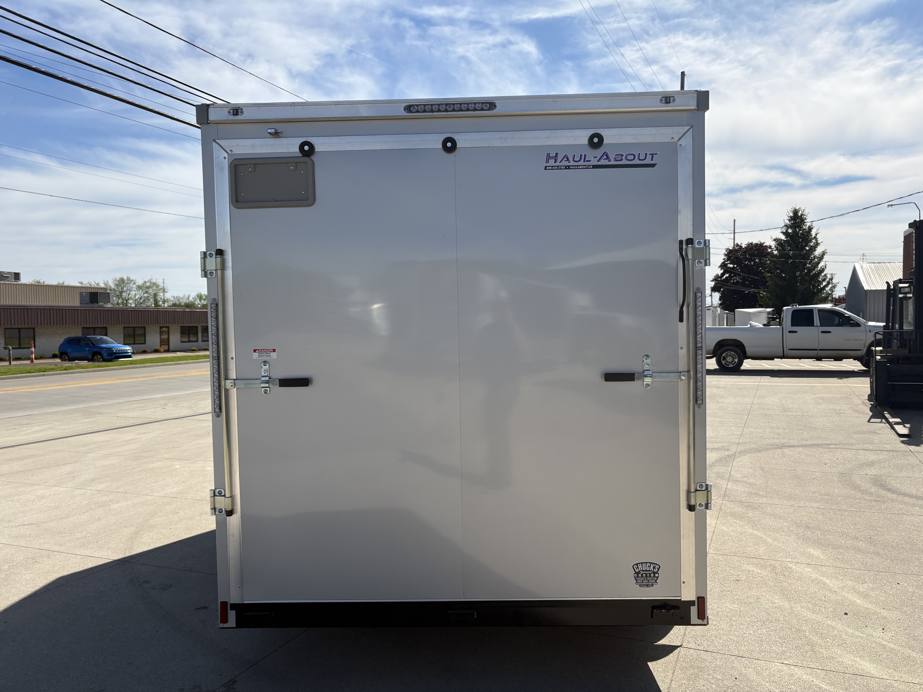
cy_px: 346
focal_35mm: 26
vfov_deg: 53.1
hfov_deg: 67.3
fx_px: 693
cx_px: 462
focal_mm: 5.96
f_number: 1.6
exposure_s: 1/4950
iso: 50
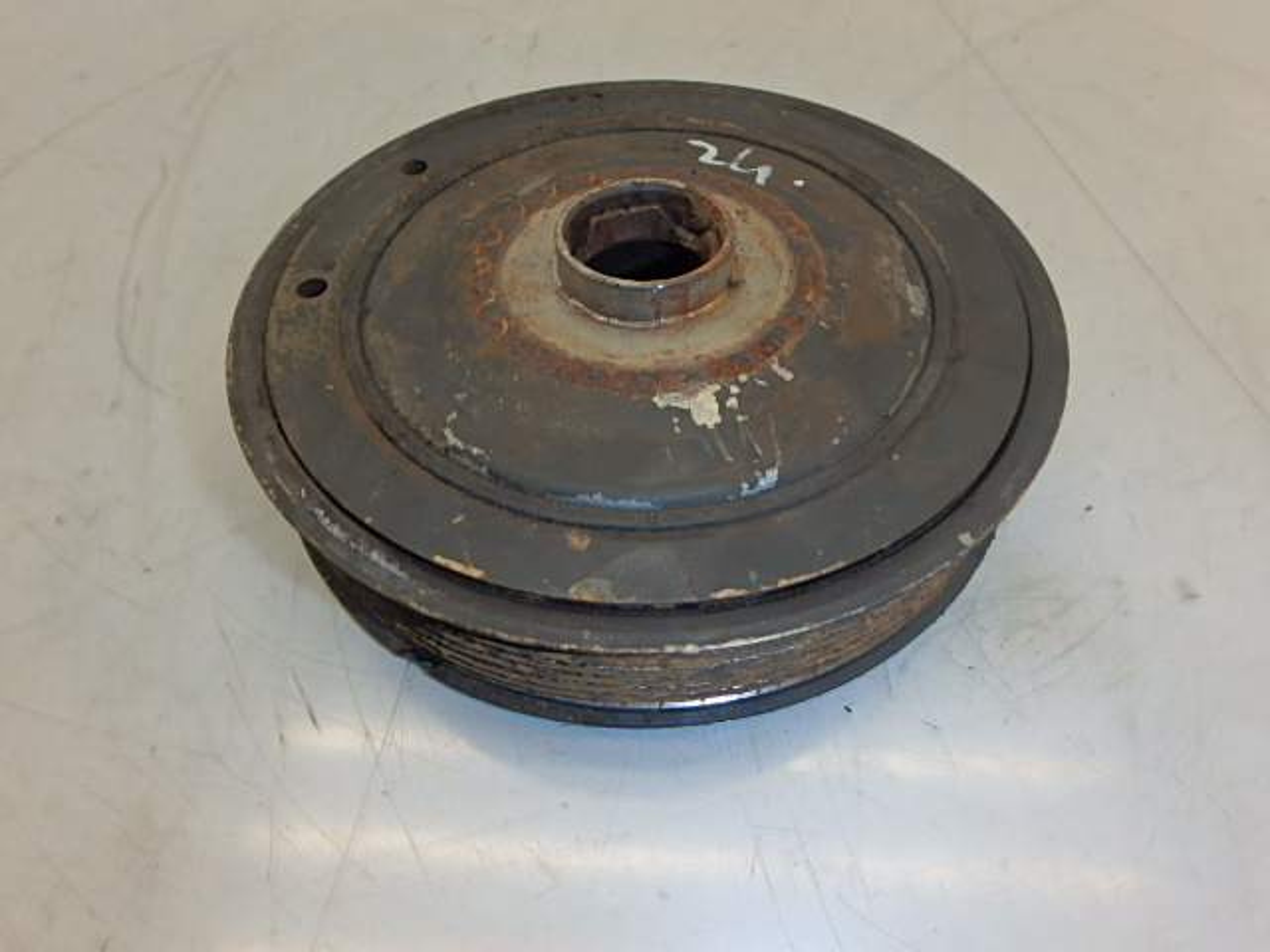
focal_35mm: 21
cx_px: 635
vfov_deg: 63.4
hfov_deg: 79.0
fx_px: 770
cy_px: 476
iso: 125
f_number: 6
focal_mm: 3.7
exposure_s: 1/30
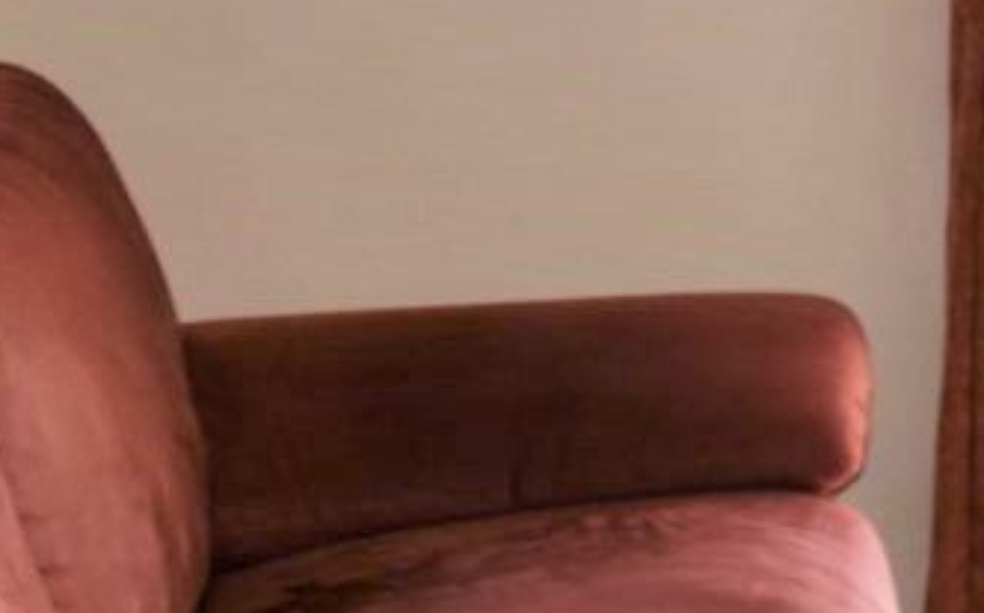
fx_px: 4556
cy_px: -129
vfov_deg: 7.6
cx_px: 2688
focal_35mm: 170
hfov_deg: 10.0
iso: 100
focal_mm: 24
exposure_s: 1/200
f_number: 4.5
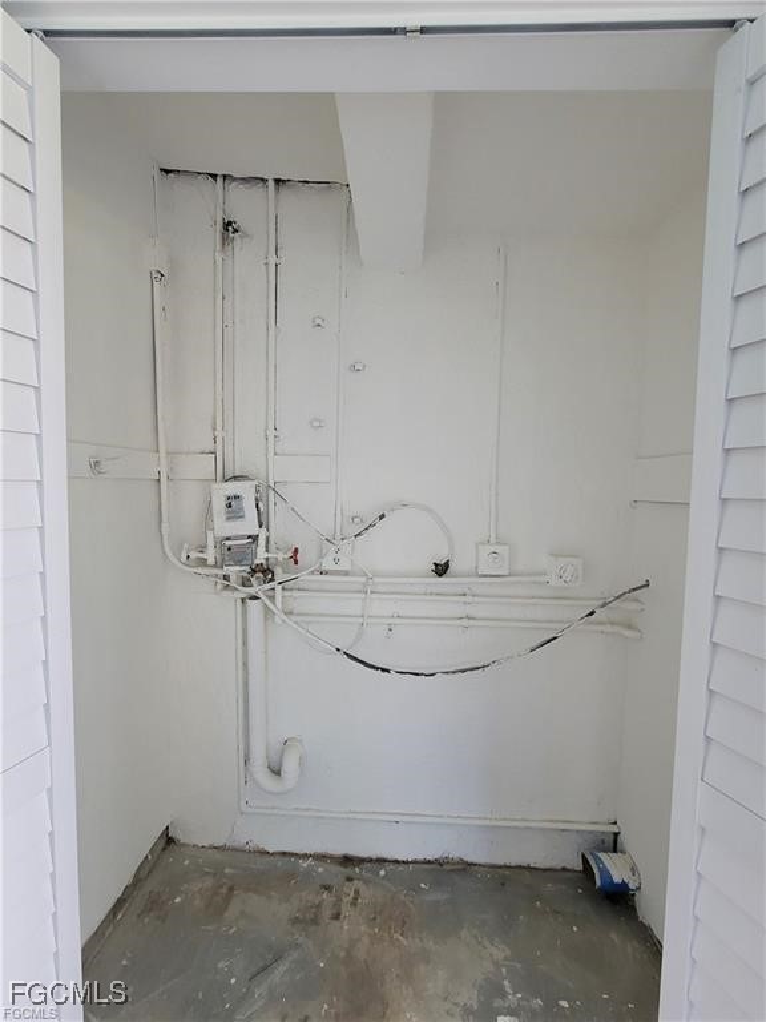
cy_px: 511
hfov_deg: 89.9
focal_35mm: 13
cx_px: 383
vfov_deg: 106.2
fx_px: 384
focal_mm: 2.2
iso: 160
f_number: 2.2
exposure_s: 1/60
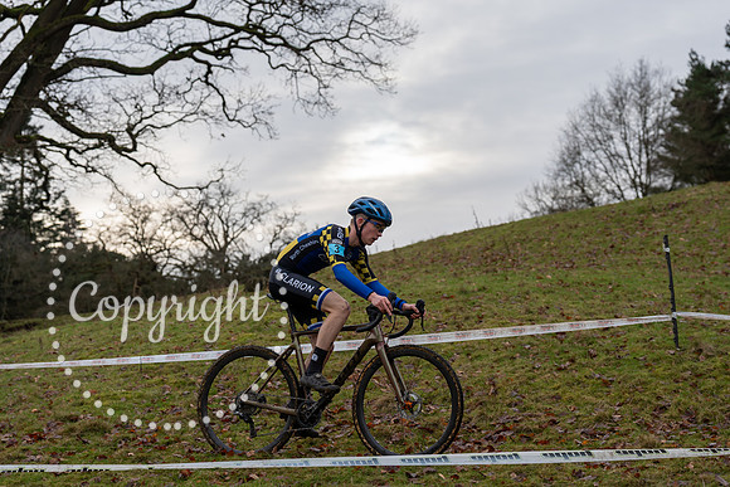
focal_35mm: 70
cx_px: 365
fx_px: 1420
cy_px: 244
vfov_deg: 19.5
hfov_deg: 28.8
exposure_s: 1/1000
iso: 400
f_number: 4.5
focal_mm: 70
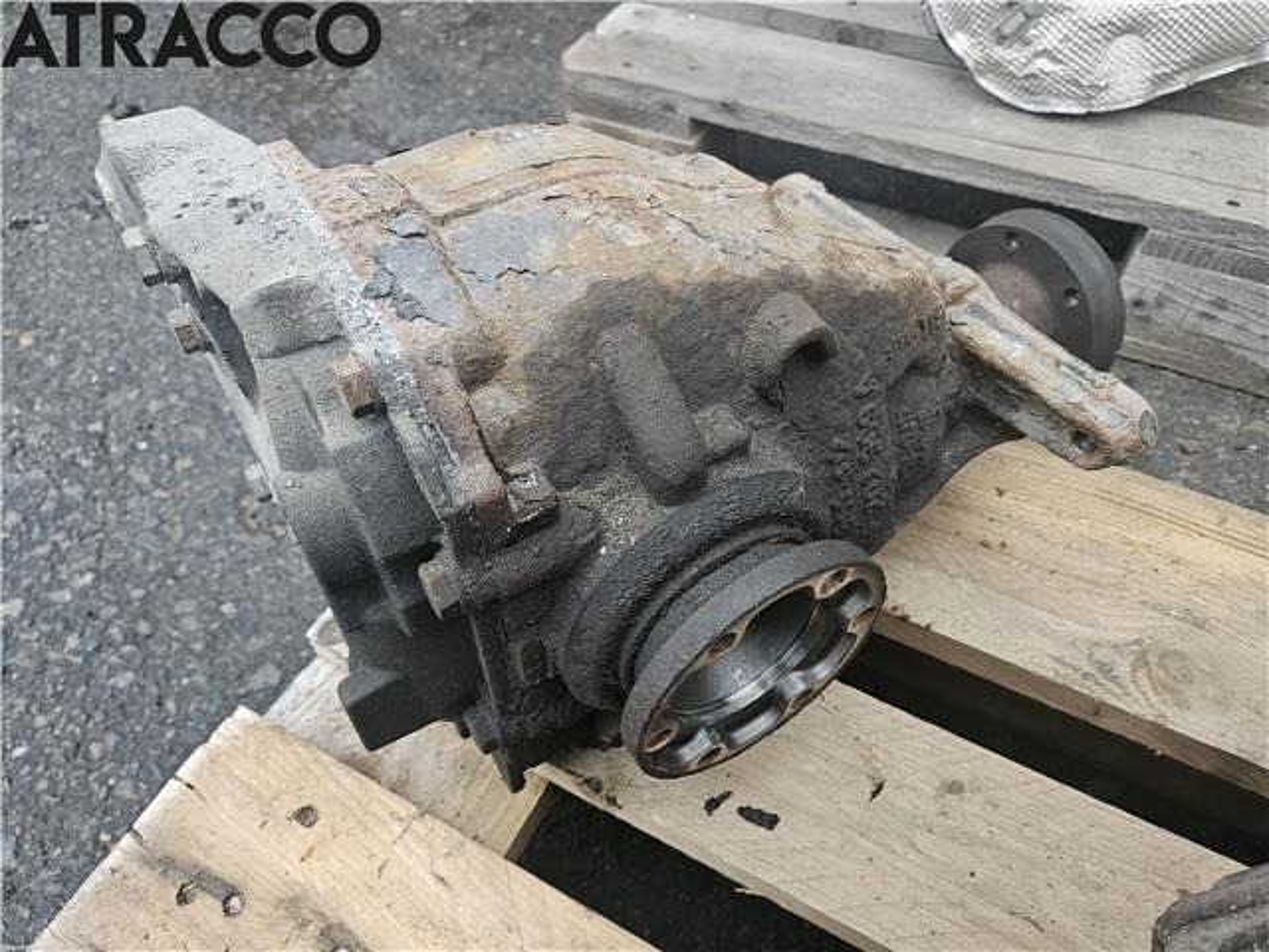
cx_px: 634
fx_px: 843
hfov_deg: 73.9
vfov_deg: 58.9
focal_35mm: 23
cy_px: 476
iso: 250
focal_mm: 5.4
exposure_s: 1/100
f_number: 1.8
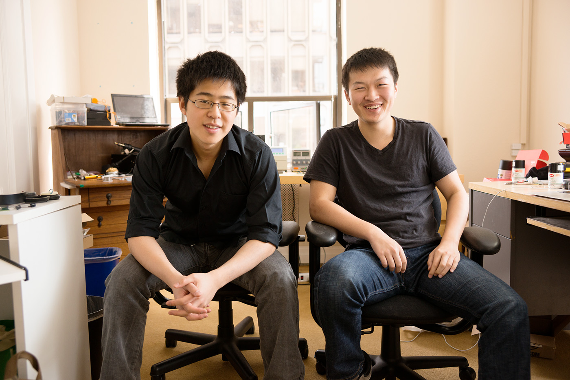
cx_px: 285
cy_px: 190
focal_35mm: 30
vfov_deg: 43.6
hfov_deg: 61.9
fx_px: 475
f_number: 2.8
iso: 400
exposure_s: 1/100
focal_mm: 30
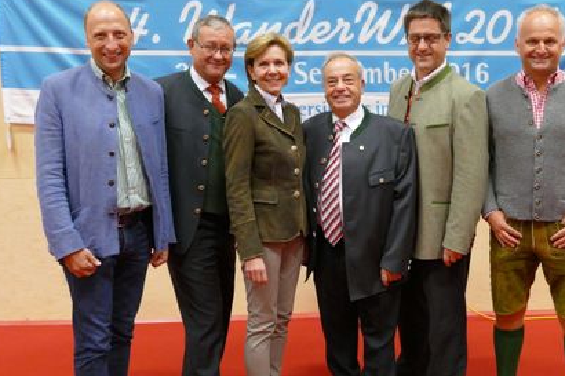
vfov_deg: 29.8
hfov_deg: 43.4
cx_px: 335
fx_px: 706
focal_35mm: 45
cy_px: 194
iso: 1600
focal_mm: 13.16
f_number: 3.1
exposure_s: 1/60
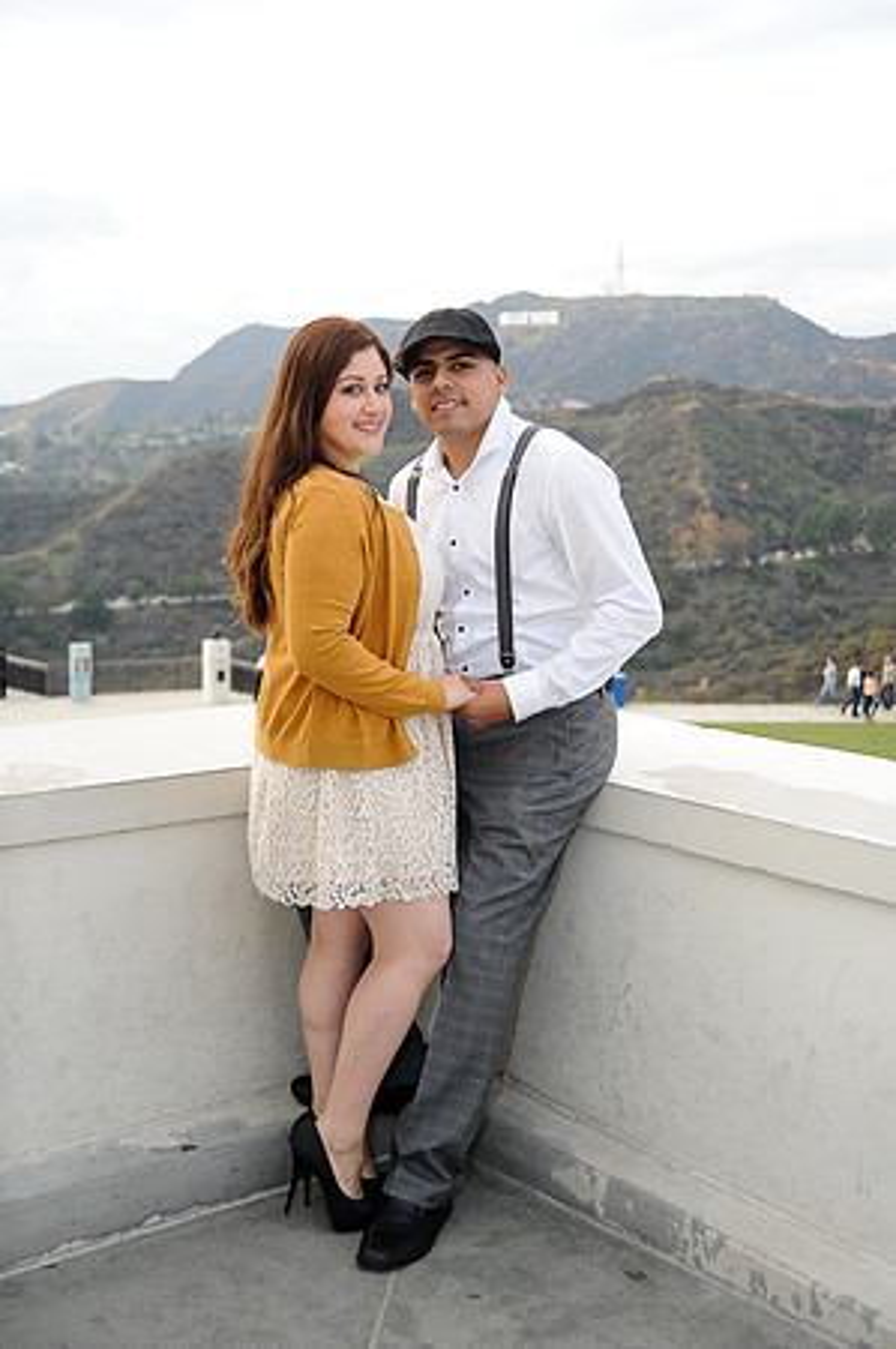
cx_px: 448
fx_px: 1946
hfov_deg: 25.9
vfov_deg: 38.2
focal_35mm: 52
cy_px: 674
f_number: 5
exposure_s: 1/200
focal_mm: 52
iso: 200
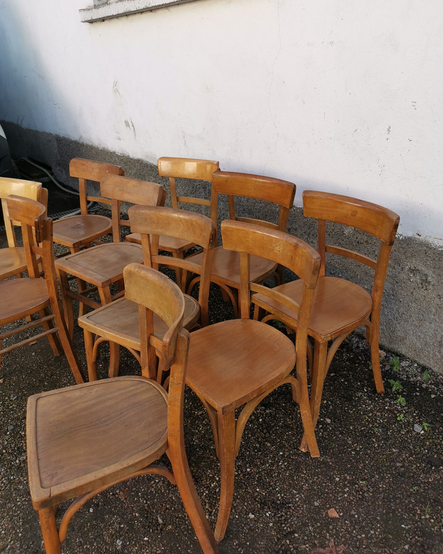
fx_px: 475
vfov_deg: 60.3
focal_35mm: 29
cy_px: 250
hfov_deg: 50.0
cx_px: 219
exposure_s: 1/515
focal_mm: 5.58
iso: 50
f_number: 1.8
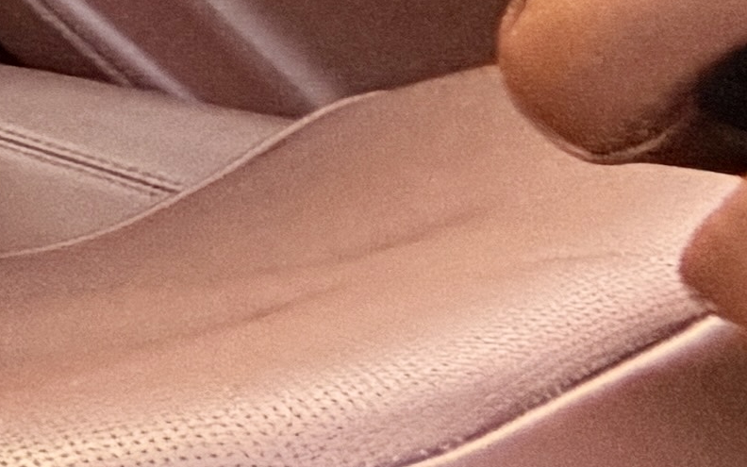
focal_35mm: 107
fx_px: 2178
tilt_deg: -35.5
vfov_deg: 10.2
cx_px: -1931
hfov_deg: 9.3
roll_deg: -8.9
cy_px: -736
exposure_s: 1/121
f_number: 2.2
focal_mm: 2.22
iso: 250
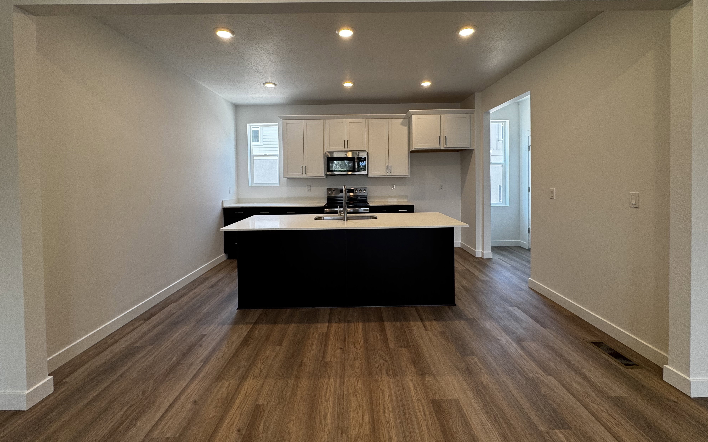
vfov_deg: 74.2
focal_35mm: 15
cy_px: 183
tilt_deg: -1.2
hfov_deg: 101.5
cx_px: 354
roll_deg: +0.8
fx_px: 289
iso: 80
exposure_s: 1/120
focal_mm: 2.22
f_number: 2.2
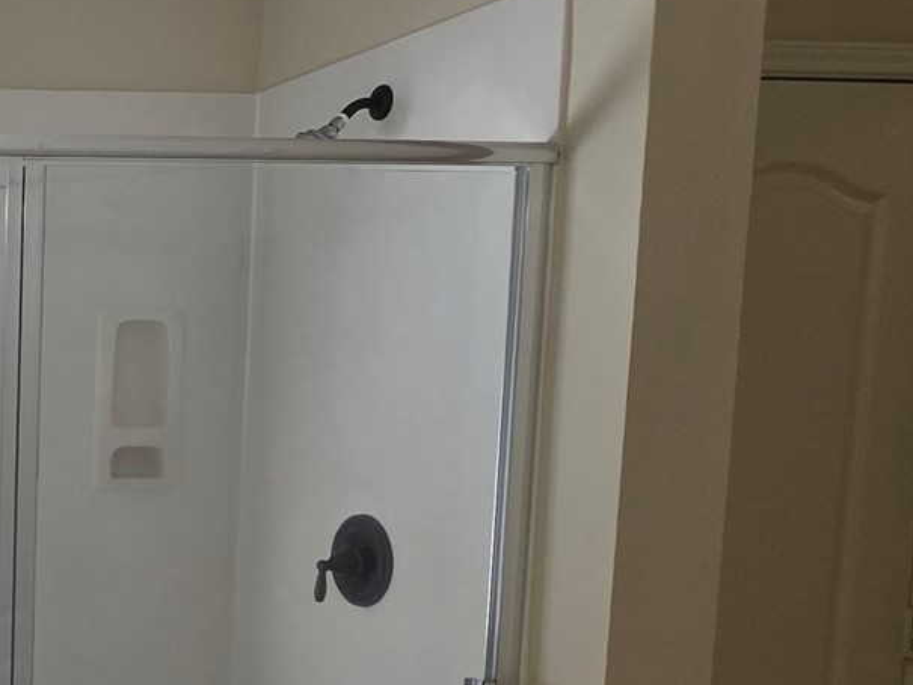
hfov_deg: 32.5
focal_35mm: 44
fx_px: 1161
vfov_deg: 32.5
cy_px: 484
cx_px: -267
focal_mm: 2.2
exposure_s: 1/120
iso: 40
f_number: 1.9
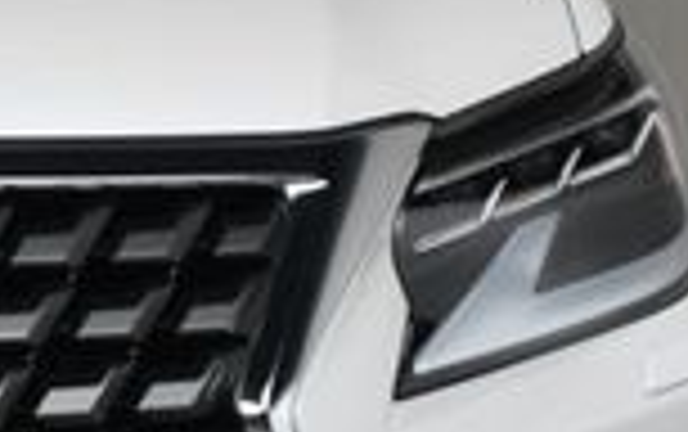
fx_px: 3604
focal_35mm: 192
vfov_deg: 6.9
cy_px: 207
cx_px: -378
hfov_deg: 10.5
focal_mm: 30
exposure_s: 1/160
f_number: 13
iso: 100
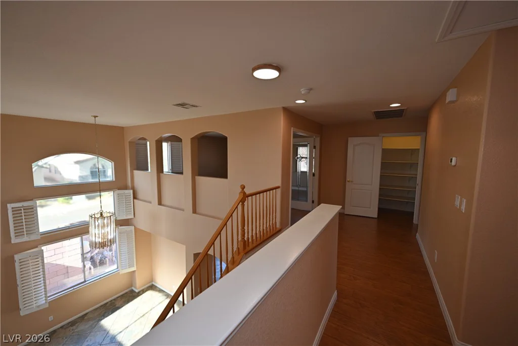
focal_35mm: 14
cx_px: 259
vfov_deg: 81.2
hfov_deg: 104.2
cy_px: 173
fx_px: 201
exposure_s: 1/60
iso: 360
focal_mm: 14
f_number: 4
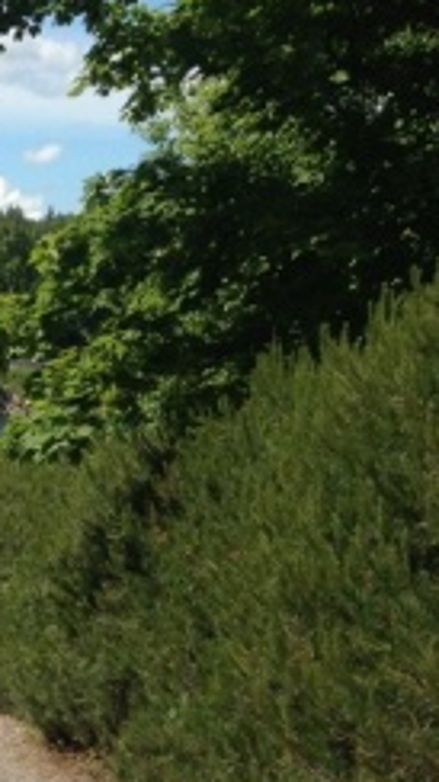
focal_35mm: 118
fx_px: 2445
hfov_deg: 9.6
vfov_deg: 17.8
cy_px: 753
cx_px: -407
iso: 50
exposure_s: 1/1323
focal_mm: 4.13
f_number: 2.4
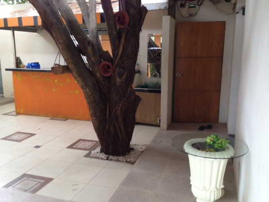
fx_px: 256
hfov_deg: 55.4
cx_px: 134
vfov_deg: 42.9
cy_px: 101
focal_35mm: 33
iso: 64
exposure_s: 1/20
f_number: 2.4
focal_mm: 4.13
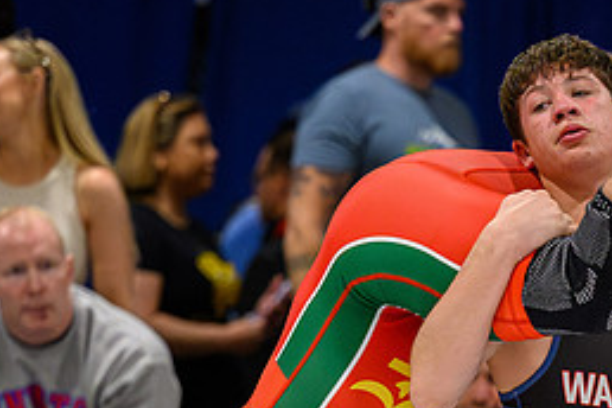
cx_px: 524
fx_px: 7088
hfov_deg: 4.9
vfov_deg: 3.3
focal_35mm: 417
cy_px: 436
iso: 7200
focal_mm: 145
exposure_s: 1/640
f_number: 2.8
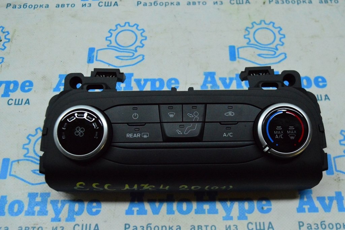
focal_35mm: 44
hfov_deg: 45.0
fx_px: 417
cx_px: 172
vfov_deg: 30.8
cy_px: 115
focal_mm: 29
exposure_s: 1/800
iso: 6400
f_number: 6.3
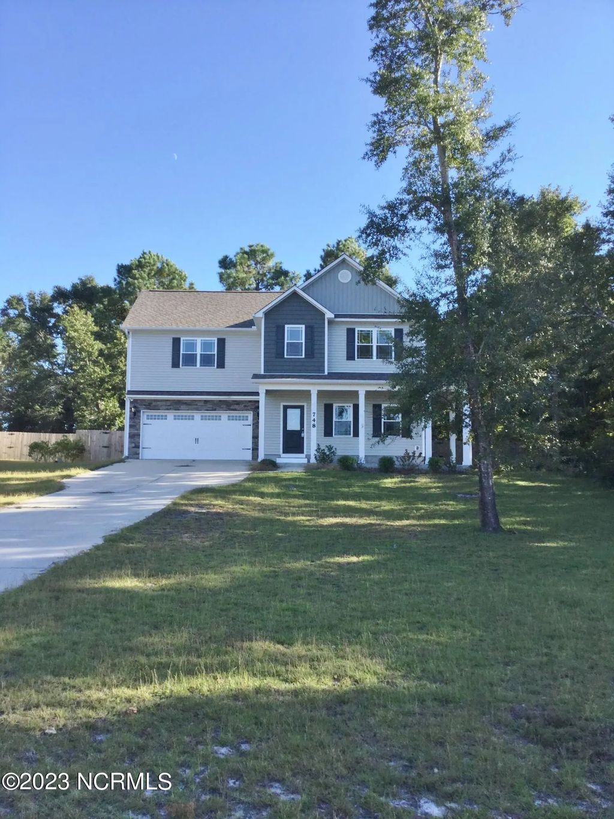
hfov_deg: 45.4
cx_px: 307
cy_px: 410
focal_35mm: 31
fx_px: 733
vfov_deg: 58.3
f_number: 2.4
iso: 25
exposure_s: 1/562
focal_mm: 3.3
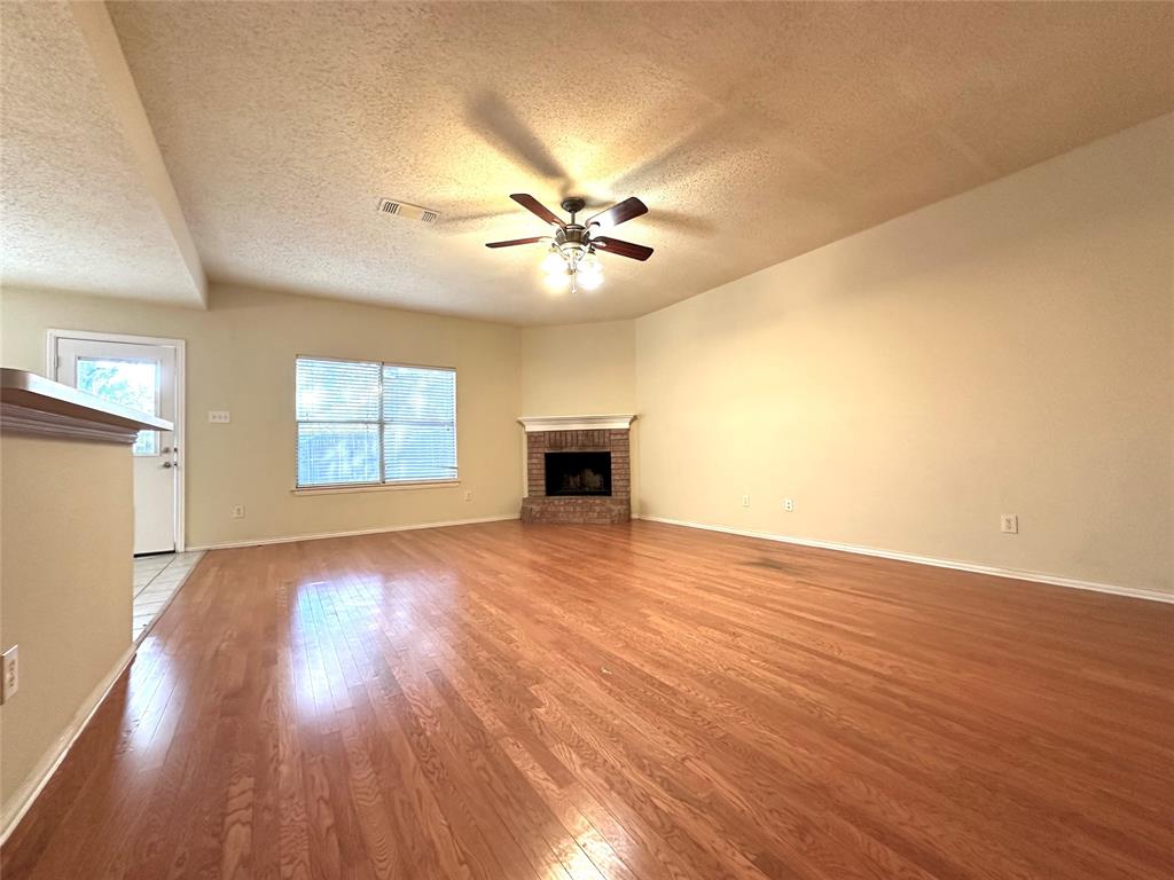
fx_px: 475
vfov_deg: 85.7
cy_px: 440
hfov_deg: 102.1
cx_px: 587
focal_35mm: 14
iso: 200
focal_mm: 2.22
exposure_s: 1/60
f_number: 2.2
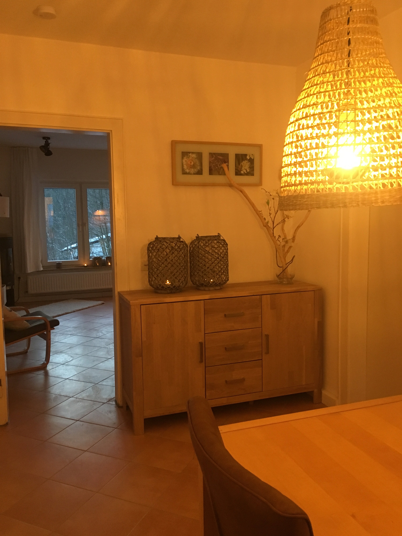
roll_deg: +0.3
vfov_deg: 61.7
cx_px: 201
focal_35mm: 29
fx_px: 449
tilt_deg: -5.7
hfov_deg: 48.2
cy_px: 268
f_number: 2.2
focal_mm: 4.15
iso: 250
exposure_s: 1/33
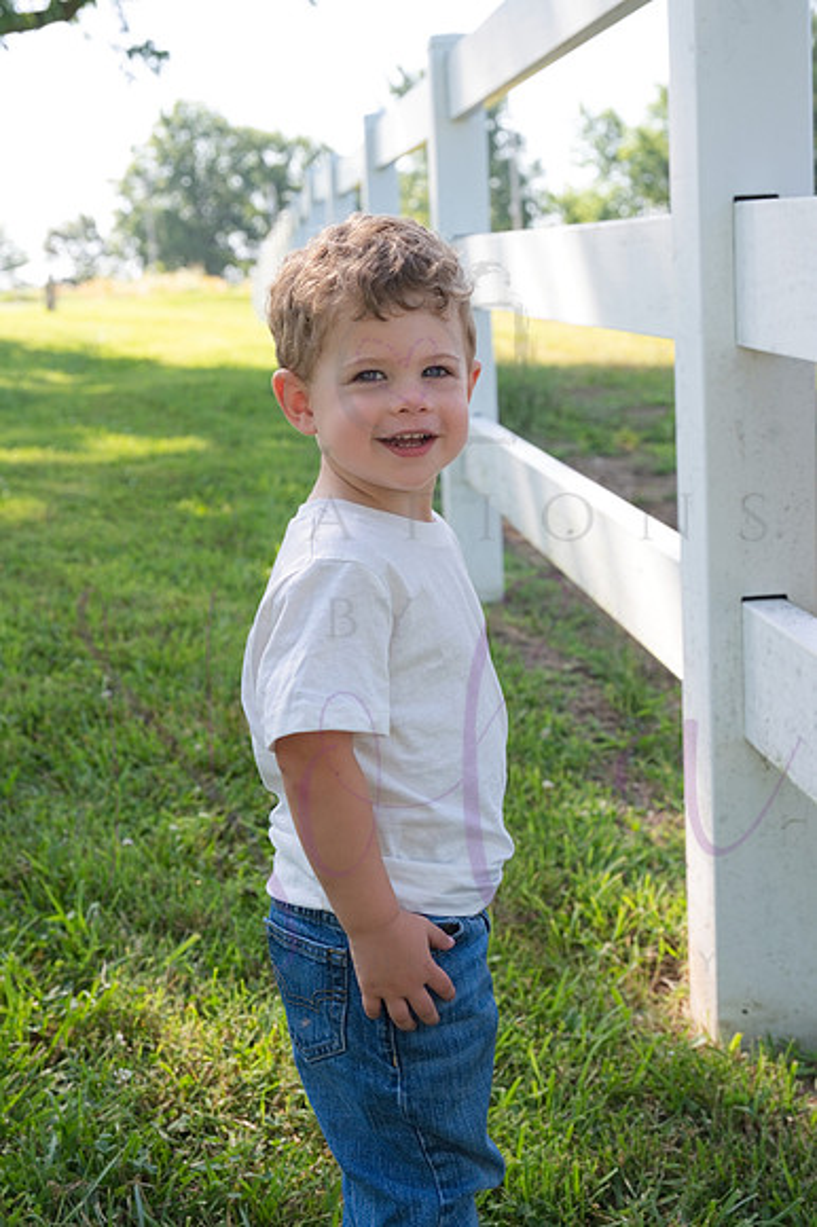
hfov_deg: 29.2
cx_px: 408
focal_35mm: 46
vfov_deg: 42.8
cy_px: 614
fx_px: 1568
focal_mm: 46
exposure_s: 1/320
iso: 400
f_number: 6.3
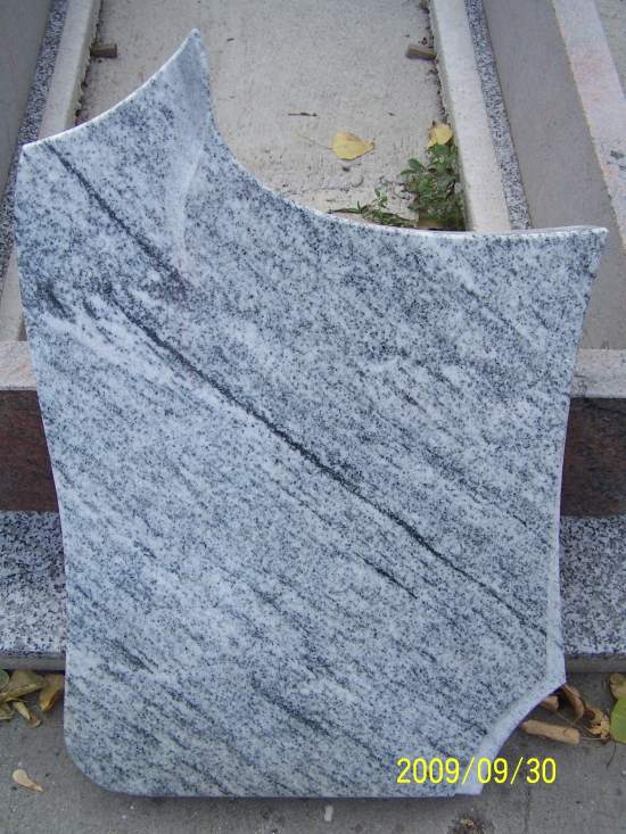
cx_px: 313
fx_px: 916
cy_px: 417
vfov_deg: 49.0
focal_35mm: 38
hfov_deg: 37.7
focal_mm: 6.3
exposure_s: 1/250
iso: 80
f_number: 2.8
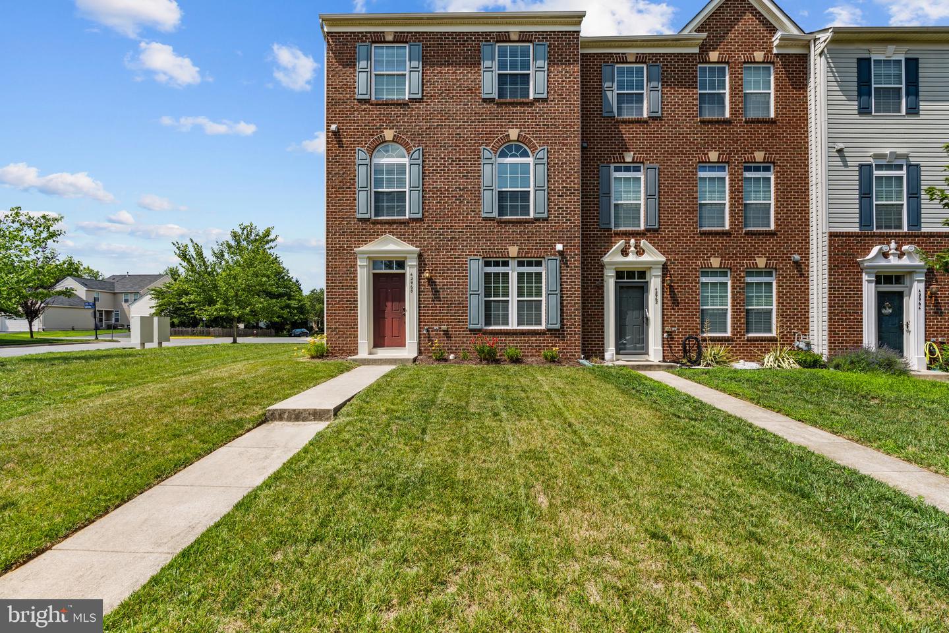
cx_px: 474
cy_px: 316
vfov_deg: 73.7
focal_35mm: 16
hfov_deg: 96.7
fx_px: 422
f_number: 9
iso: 100
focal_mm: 16
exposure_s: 1/60
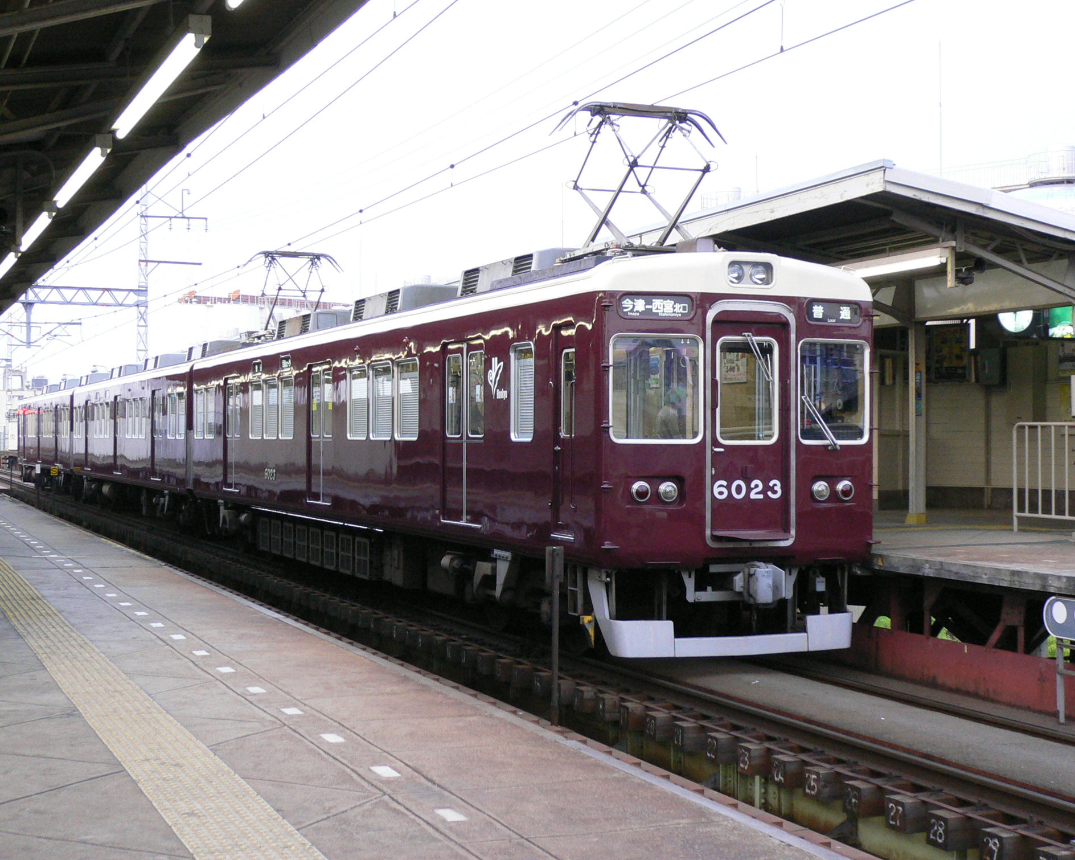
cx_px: 505
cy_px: 428
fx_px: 1718
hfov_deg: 34.7
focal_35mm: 54
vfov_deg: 28.1
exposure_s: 1/60
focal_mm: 8.5
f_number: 3.4
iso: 200
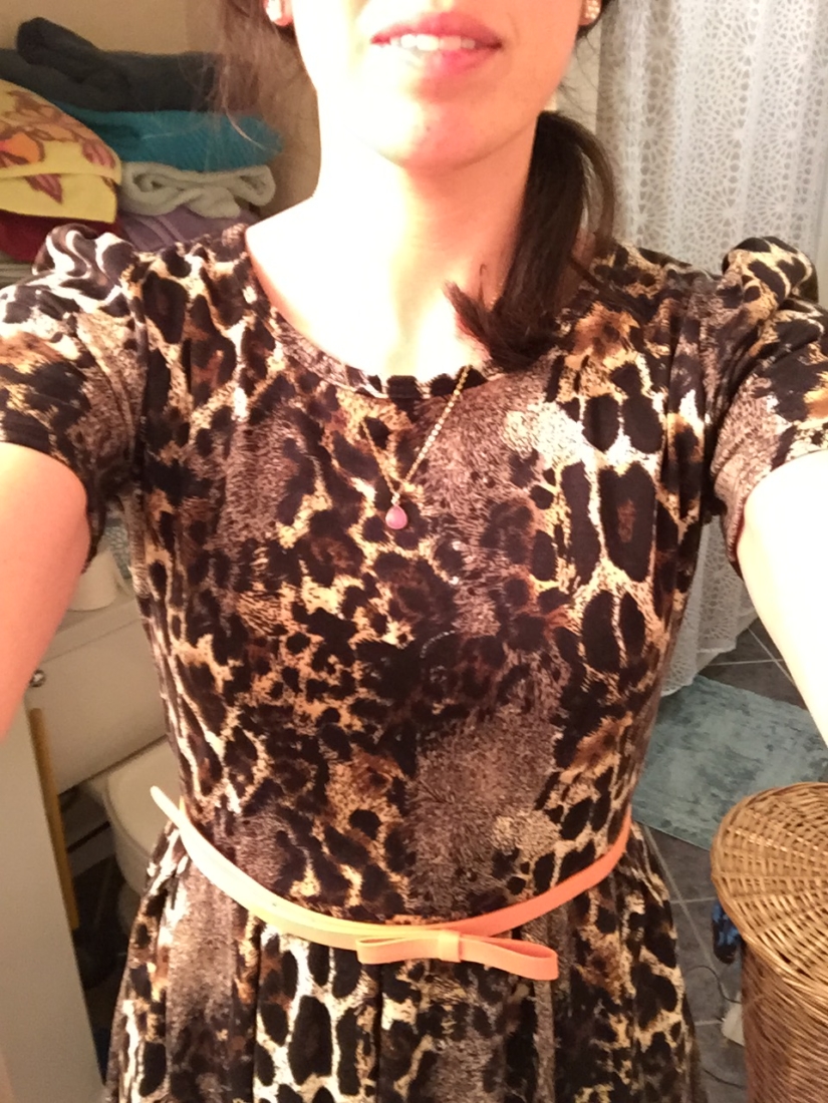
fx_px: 989
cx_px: 414
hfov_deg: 45.4
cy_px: 552
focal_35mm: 31
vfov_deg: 58.4
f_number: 2.2
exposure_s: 1/17
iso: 250
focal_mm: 2.65
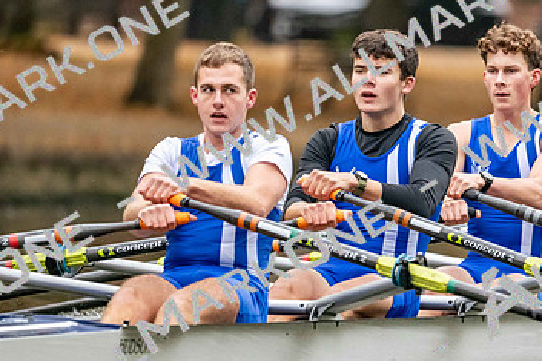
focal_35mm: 658
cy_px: 194
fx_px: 9901
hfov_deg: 3.1
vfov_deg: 2.1
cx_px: 350
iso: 7200
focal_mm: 400
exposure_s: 1/2500
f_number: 4.5
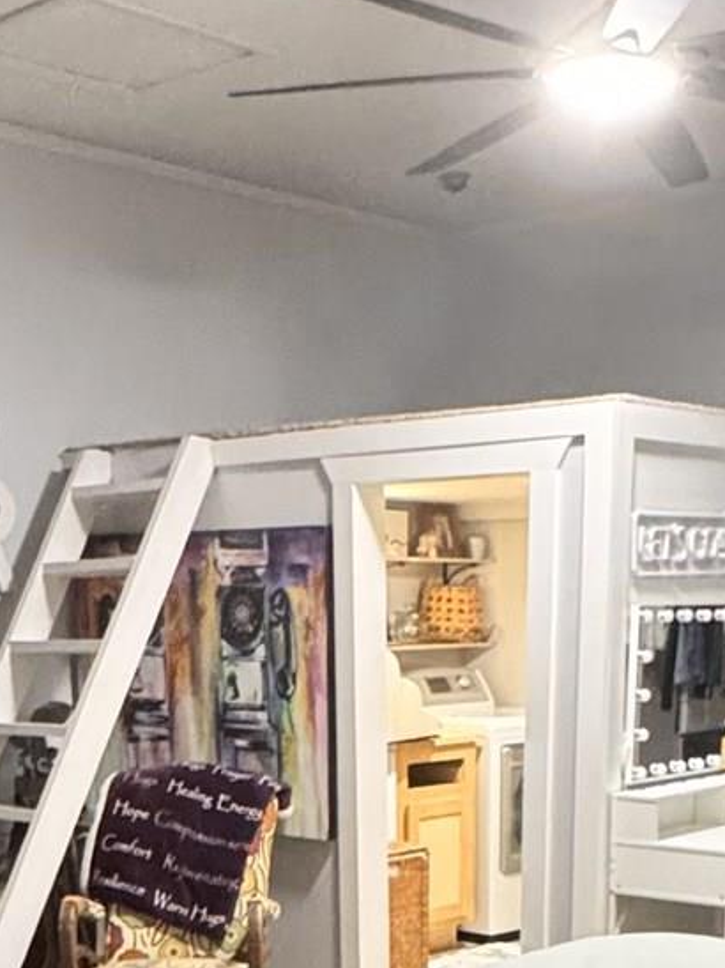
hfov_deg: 24.8
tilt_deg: -13.4
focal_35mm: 59
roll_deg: +0.5
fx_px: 1648
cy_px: 998
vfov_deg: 30.1
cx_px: 362
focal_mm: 2.22
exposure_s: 1/60
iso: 1000
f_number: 2.2
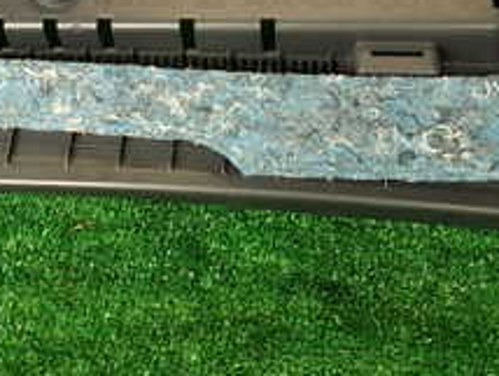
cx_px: 142
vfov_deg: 20.2
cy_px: -30
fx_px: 1010
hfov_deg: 27.5
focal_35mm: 70
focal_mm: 4.5
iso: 160
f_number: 2
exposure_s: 1/60
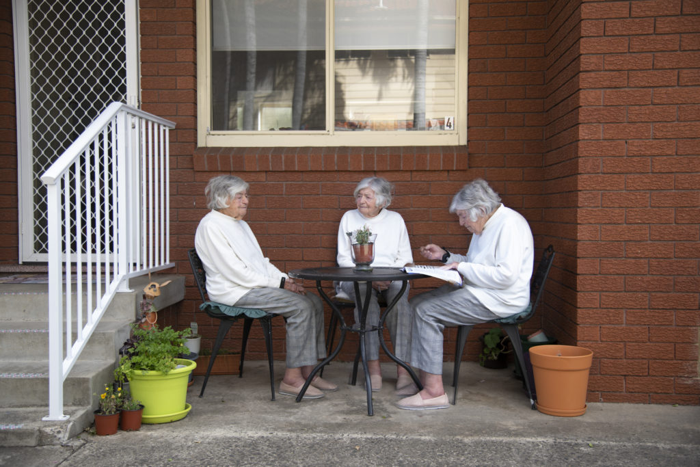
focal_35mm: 38
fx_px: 739
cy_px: 234
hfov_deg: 50.7
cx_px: 350
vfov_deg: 35.1
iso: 31
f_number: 4
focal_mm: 38
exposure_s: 1/40
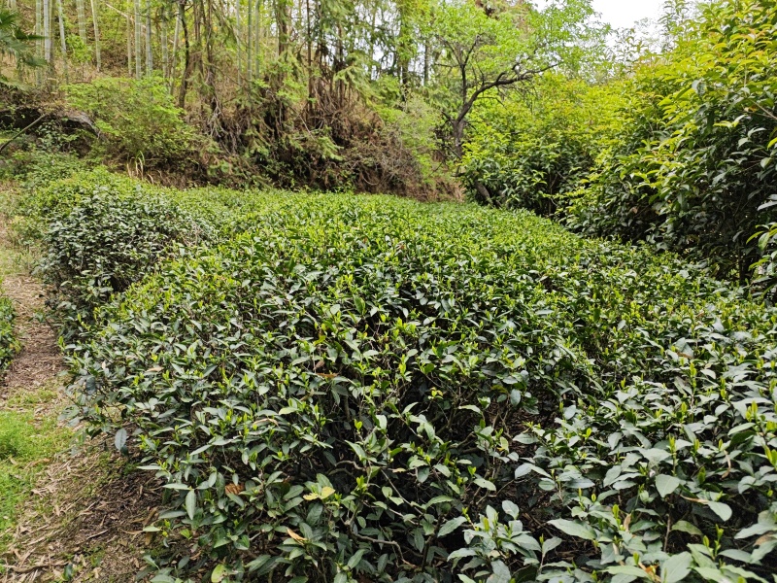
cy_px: 292
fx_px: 539
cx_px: 388
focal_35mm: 24
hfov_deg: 71.6
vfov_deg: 56.8
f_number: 1.6
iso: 50
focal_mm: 5.84
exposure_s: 1/110
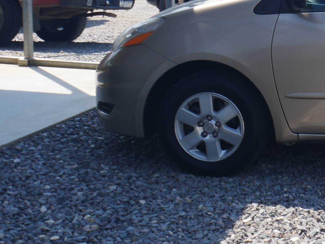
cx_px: 465
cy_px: 36
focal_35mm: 82
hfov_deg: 20.8
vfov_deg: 17.8
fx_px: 770
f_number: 7.1
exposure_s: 1/400
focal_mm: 14
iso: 200
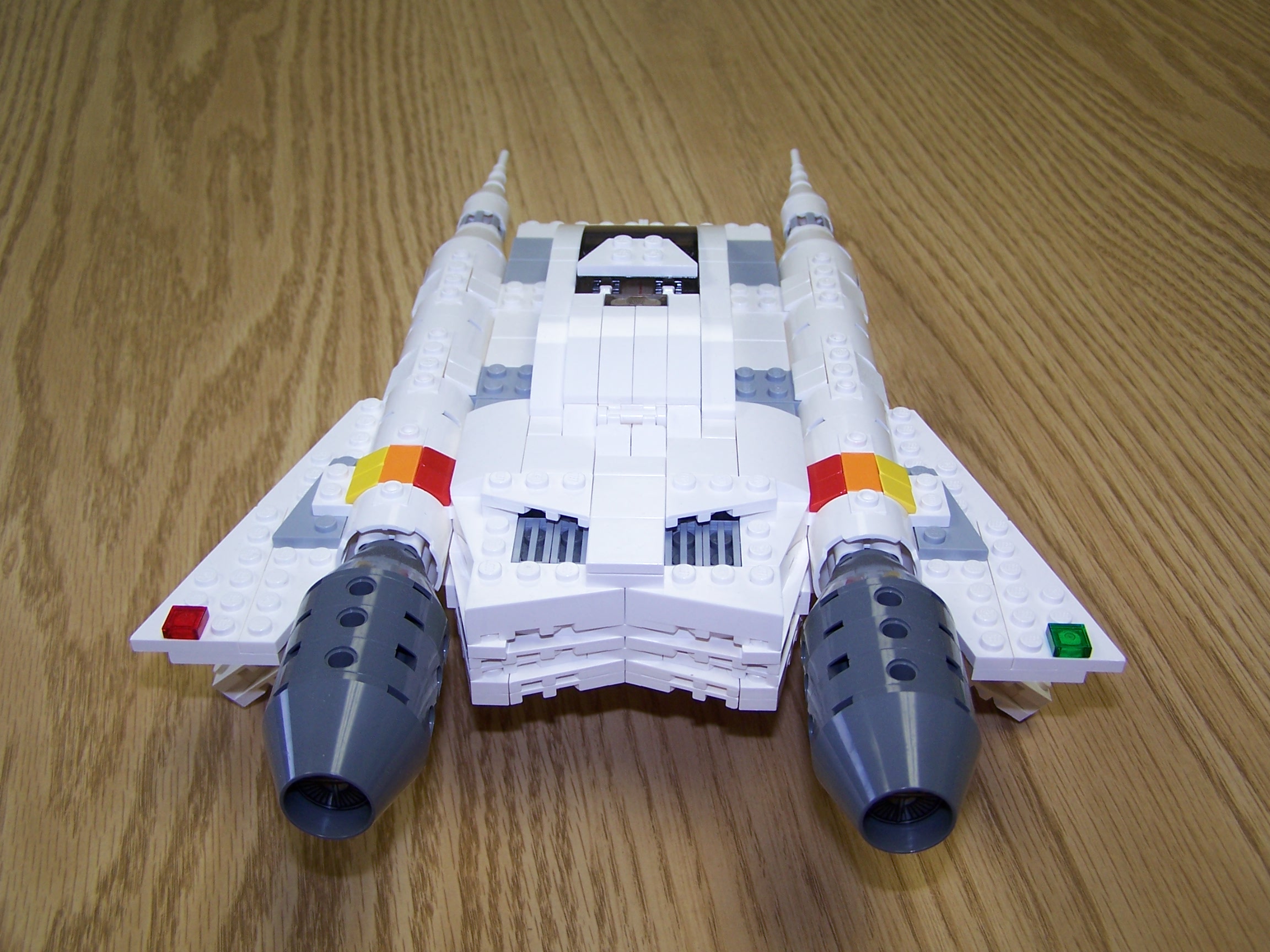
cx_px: 635
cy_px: 476
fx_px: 1394
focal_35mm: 38
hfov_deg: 49.0
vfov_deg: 37.7
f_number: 2.8
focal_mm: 6.3
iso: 80
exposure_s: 1/60
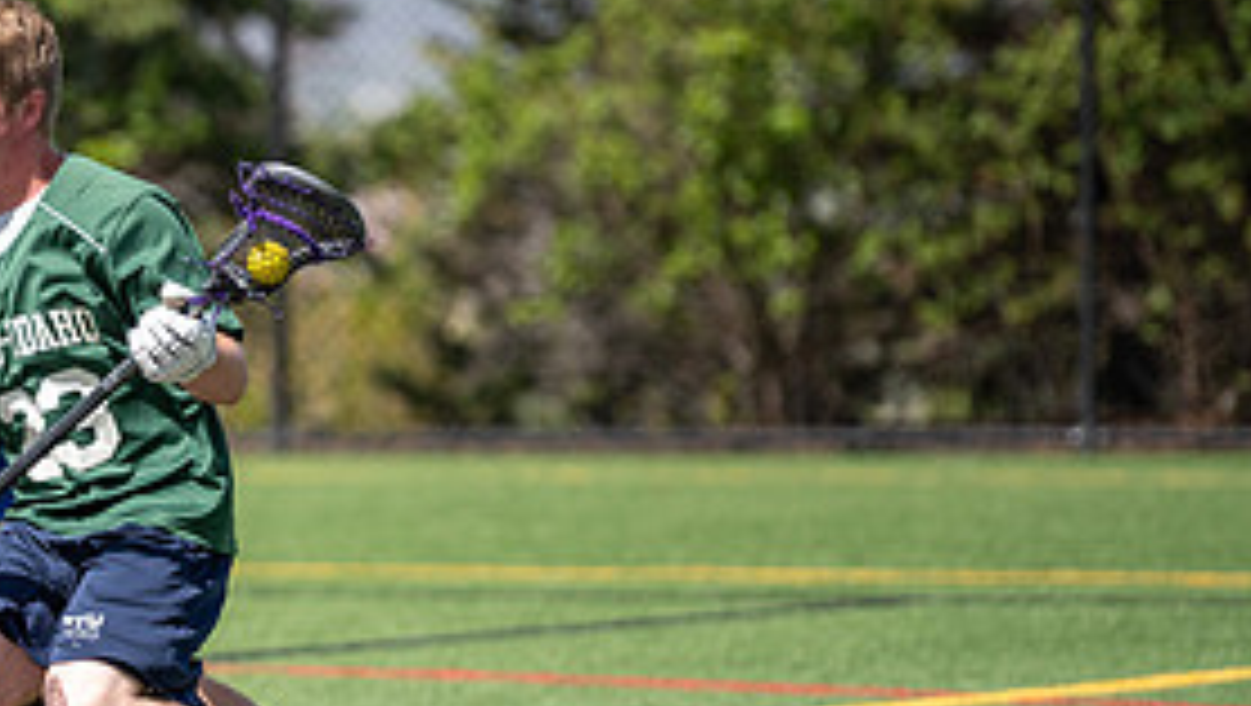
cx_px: -170
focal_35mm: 485
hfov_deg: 4.4
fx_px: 16104
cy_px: 420
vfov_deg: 2.5
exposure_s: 1/2000
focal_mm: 200
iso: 80
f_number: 2.8
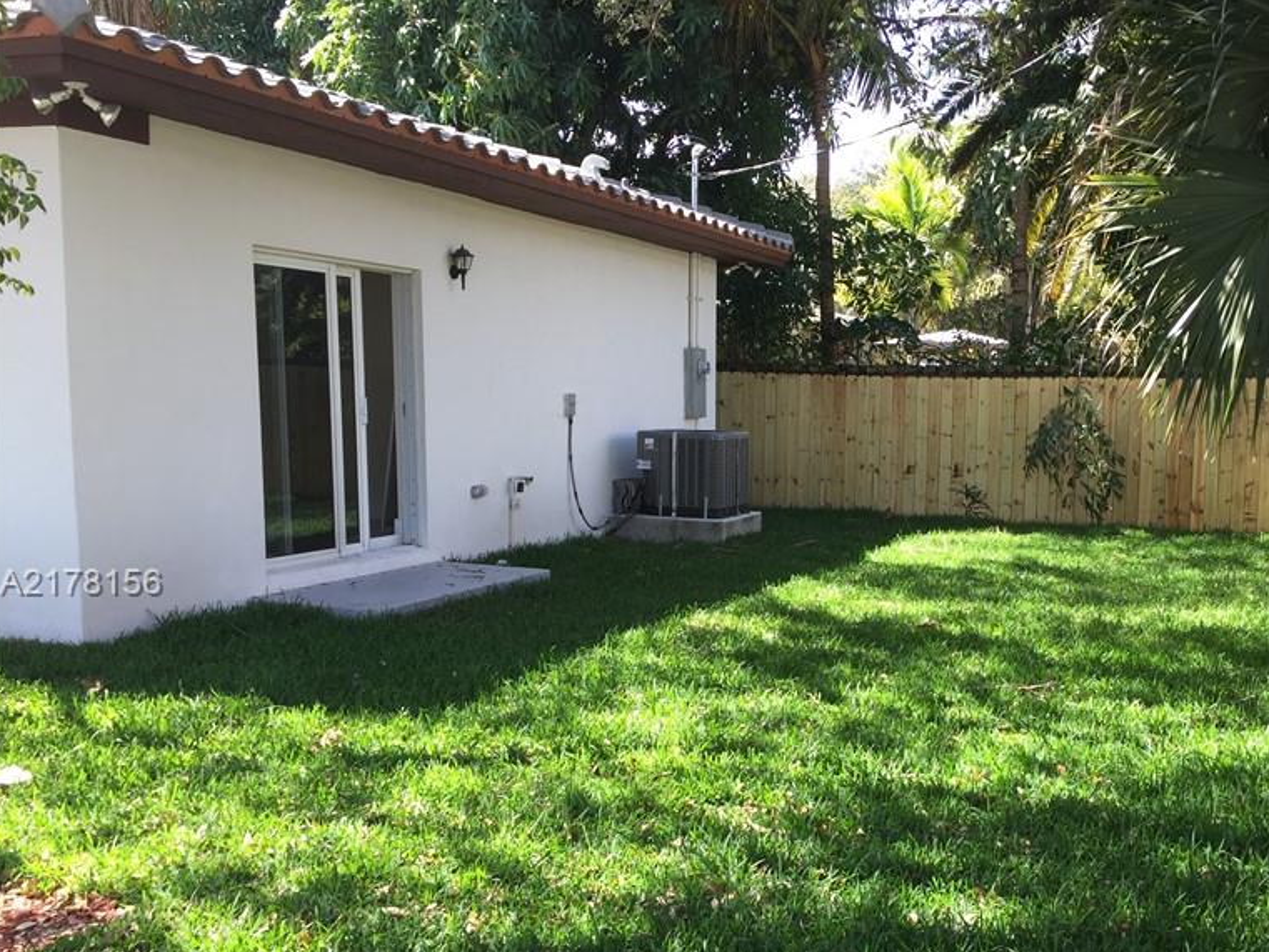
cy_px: 585
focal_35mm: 39
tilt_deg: -8.2
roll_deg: -1.2
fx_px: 1430
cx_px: 845
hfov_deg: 47.1
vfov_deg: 36.6
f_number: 2.2
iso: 32
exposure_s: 1/168
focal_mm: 4.15
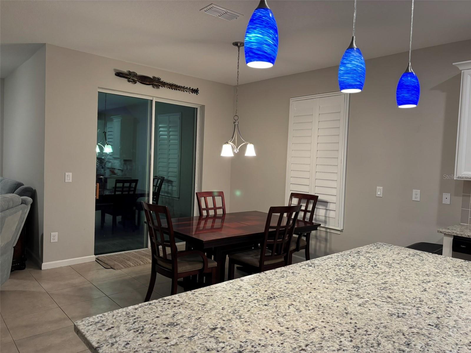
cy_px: 176
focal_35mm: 26
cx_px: 236
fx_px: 354
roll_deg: -2.4
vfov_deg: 53.1
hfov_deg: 67.3
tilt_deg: -1.8
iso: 200
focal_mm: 5.96
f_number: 1.6
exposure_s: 1/60
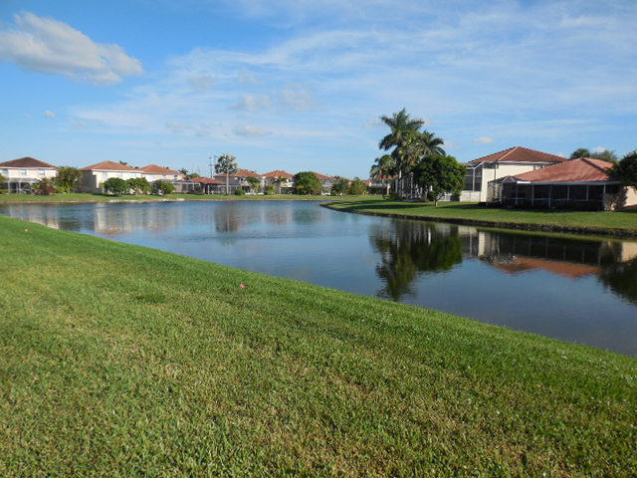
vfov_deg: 54.9
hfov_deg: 69.4
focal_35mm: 25
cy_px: 239
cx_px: 318
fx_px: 460
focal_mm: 4.5
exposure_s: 1/1600
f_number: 3.1
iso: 125
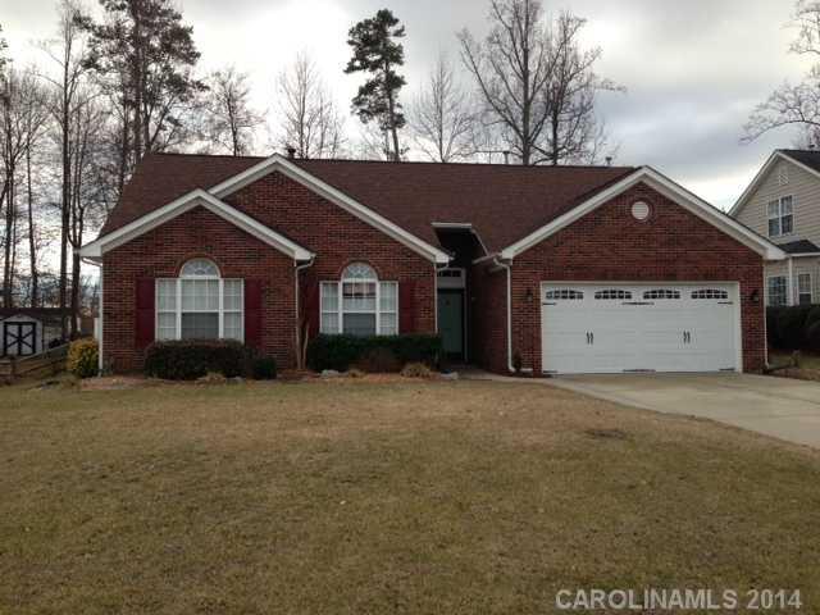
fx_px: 782
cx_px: 410
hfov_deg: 55.4
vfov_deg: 42.9
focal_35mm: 33
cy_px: 308
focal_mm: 4.13
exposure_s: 1/352
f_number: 2.4
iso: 50
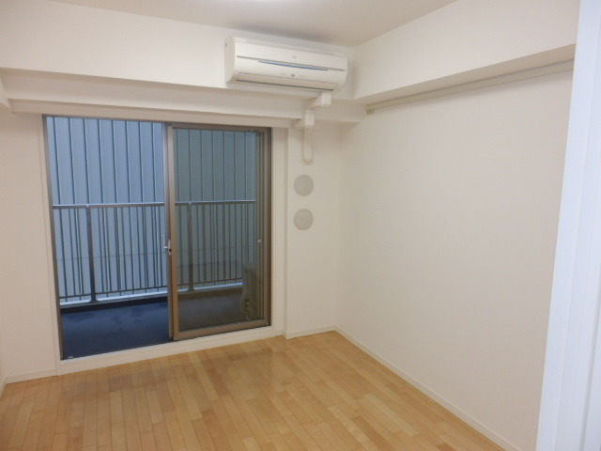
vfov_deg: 56.8
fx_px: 417
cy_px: 226
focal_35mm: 24
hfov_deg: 71.6
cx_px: 300
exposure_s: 1/30
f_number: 3
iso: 125
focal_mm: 4.2
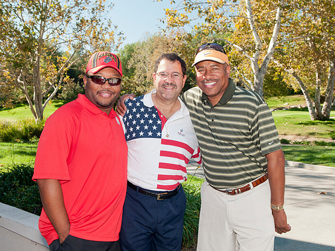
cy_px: 126
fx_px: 416
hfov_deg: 43.8
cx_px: 169
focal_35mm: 43
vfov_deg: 33.6
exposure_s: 1/160
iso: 400
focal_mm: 26
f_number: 6.3
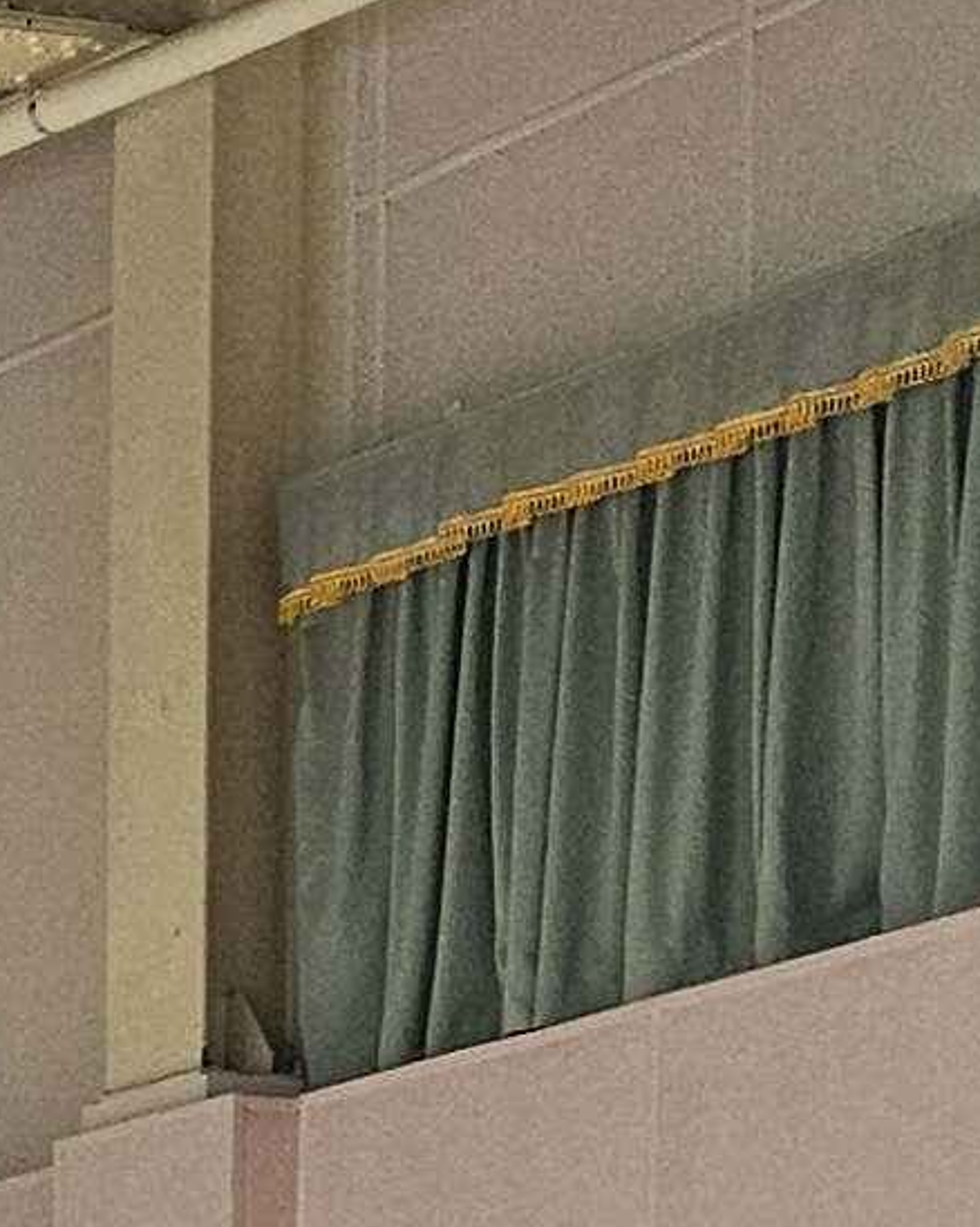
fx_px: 5949
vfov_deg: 10.5
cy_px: 2723
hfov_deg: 7.9
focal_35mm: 164
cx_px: -2105
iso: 200
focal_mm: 5.4
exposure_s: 1/120
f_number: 1.8
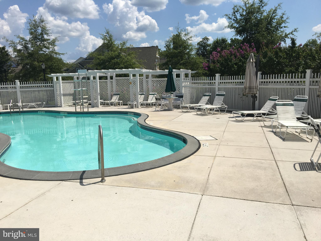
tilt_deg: -7.9
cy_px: 120
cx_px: 160
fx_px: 269
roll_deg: +1.2
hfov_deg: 61.7
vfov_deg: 48.2
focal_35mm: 29
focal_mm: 4.15
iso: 25
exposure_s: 1/3344
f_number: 2.2
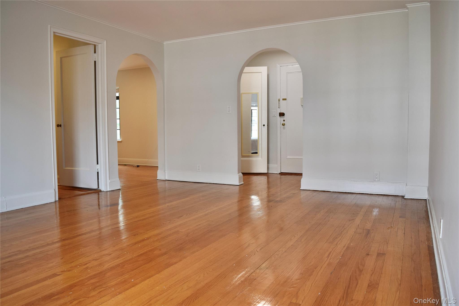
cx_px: 230
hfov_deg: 67.4
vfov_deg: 47.9
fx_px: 344
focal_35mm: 27
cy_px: 153
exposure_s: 1/80
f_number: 4.5
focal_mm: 18
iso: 400
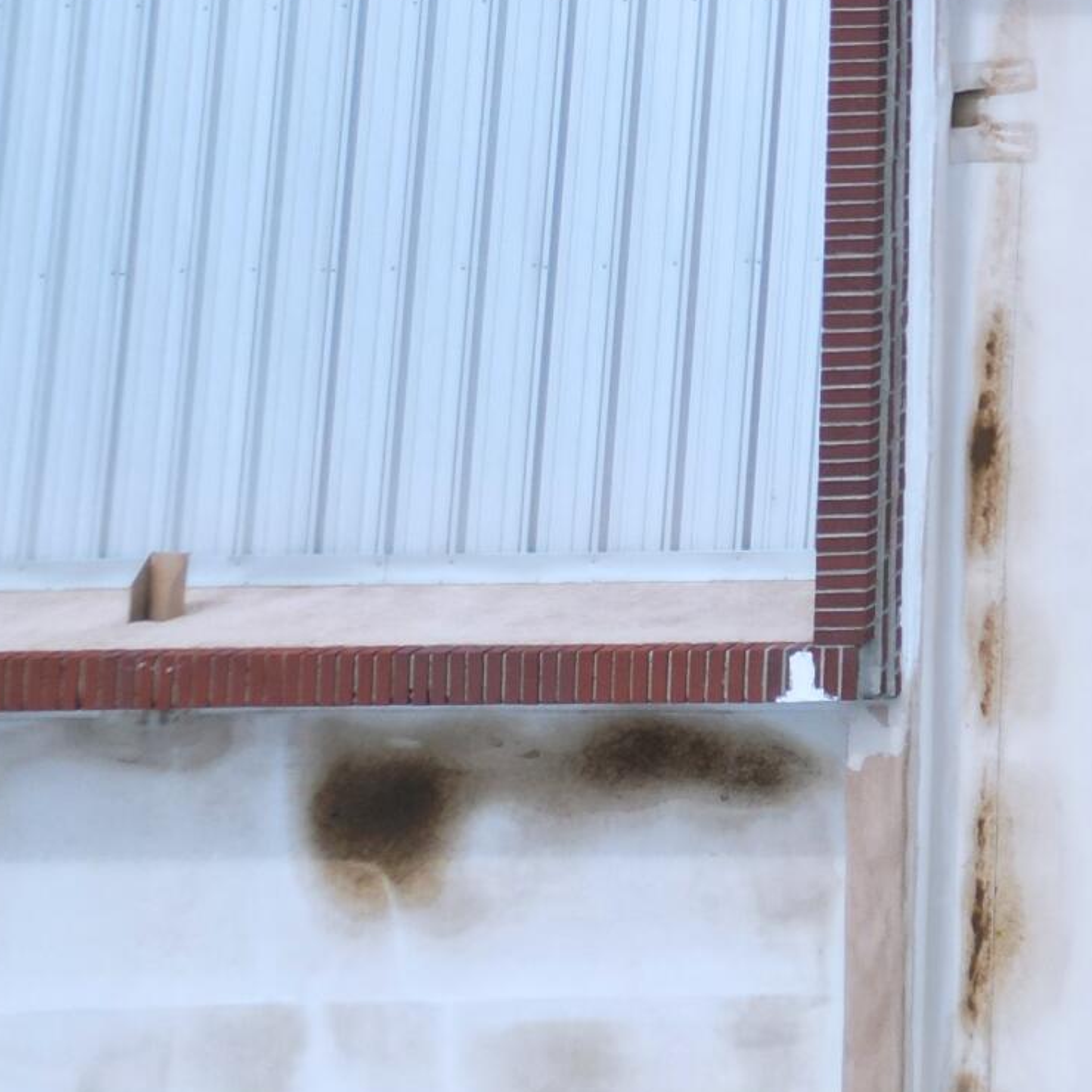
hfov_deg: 15.9
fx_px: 3069
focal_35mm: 86
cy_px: -487
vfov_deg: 18.2
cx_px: 2171
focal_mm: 6.72
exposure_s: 1/3200
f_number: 1.7
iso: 200
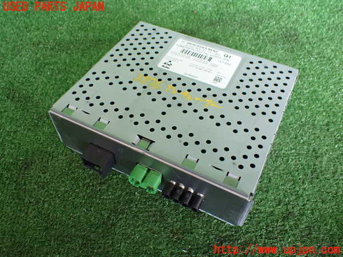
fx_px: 297
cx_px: 172
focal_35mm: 30
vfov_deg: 46.8
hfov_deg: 60.0
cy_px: 128
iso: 500
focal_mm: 5.4
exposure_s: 1/125
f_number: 2.3
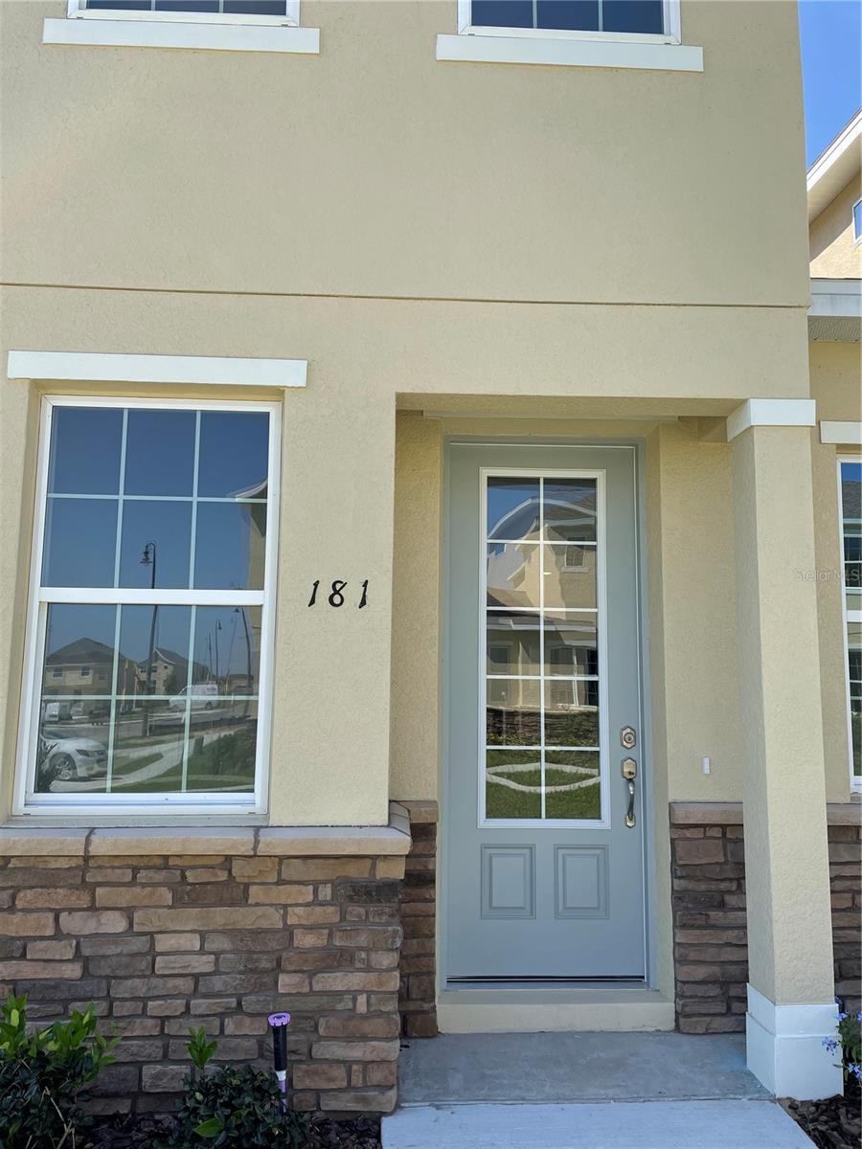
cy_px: 574
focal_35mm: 26
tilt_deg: +6.2
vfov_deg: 67.3
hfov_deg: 53.1
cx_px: 431
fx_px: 863
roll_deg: -0.5
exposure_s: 1/1715
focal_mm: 4.2
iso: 32
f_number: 1.6
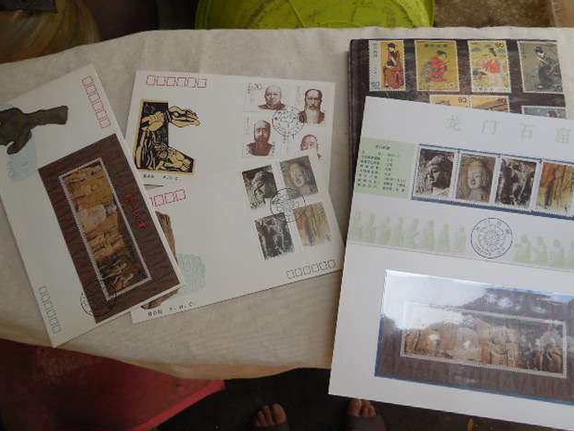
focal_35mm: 31
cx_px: 295
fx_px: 514
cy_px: 216
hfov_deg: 58.3
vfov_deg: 45.5
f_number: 3.2
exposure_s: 1/320
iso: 125
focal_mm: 5.3
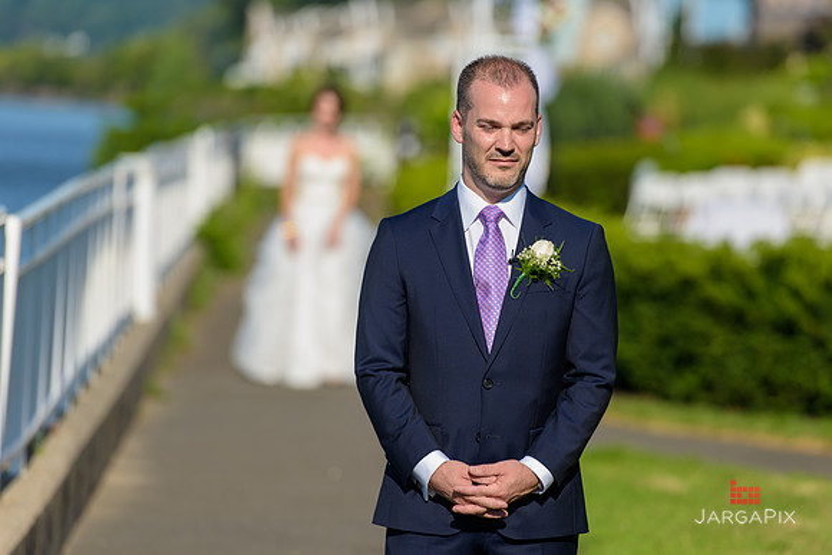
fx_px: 5337
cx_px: 480
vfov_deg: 6.0
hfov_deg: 8.9
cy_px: 278
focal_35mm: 231
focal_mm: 200
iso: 200
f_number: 4
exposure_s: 1/2500
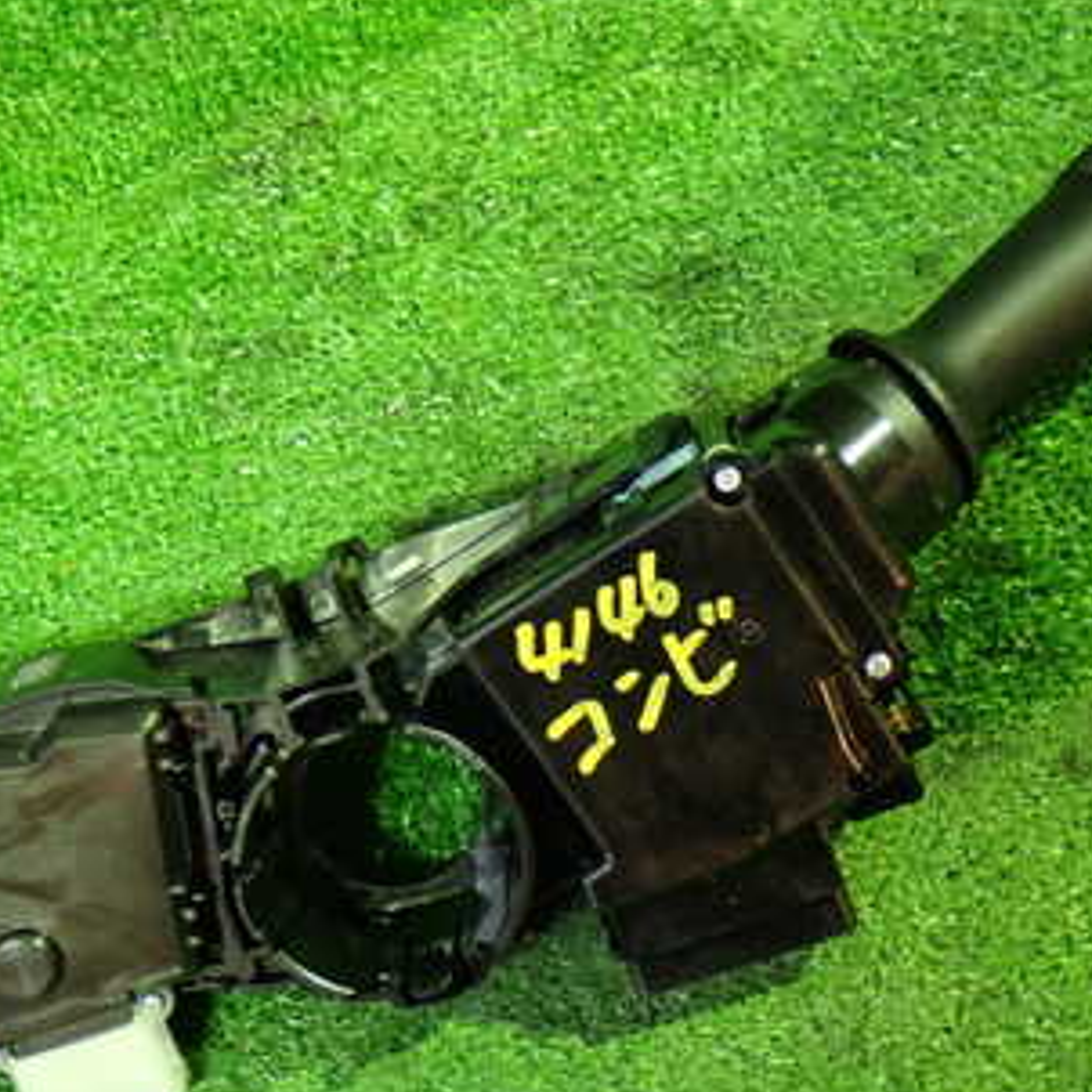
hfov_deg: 23.9
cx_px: 351
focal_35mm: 72
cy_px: 622
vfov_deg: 24.0
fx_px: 2570
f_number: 2.8
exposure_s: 1/20
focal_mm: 7.31
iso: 800
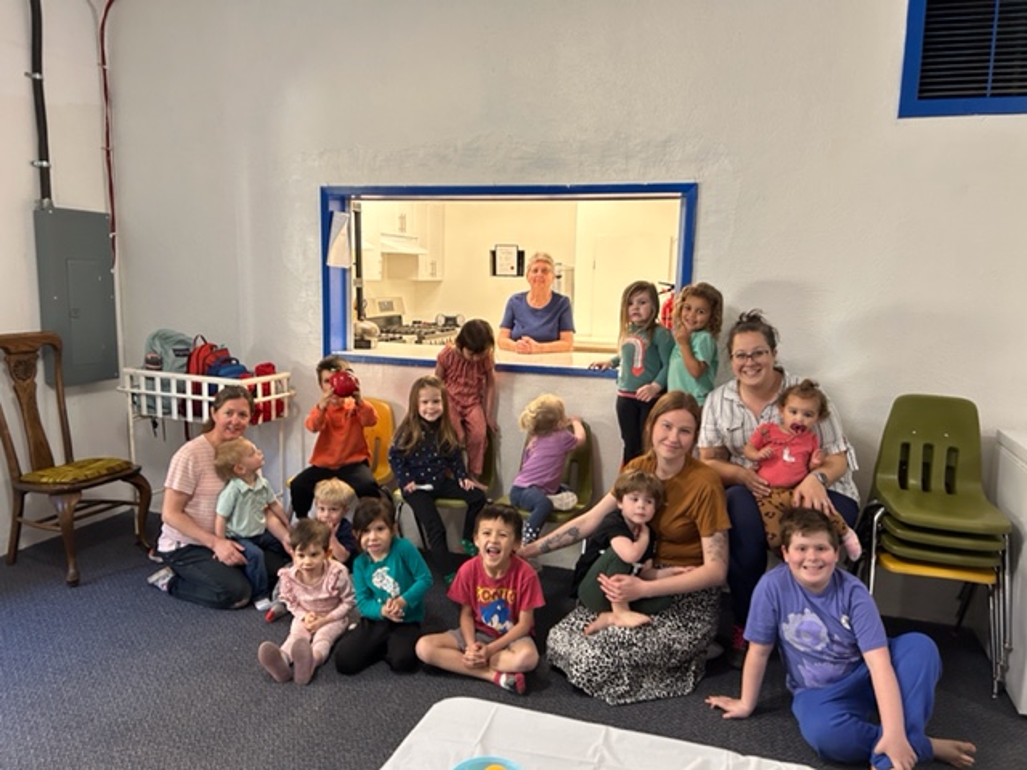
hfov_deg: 67.3
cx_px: 514
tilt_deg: -7.1
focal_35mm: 26
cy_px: 385
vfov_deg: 53.1
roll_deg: -0.5
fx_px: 771
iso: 200
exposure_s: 1/60
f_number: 1.5
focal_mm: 5.7
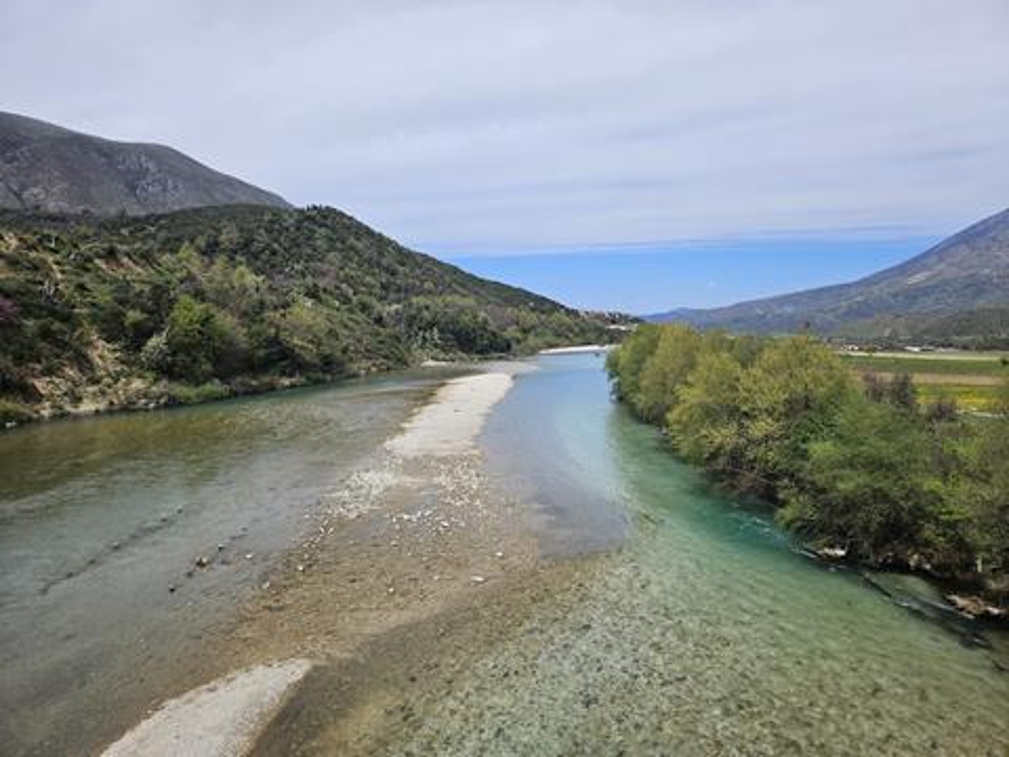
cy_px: 378
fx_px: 670
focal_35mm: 23
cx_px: 504
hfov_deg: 73.9
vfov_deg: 58.9
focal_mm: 5.4
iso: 25
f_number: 1.8
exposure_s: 1/3100
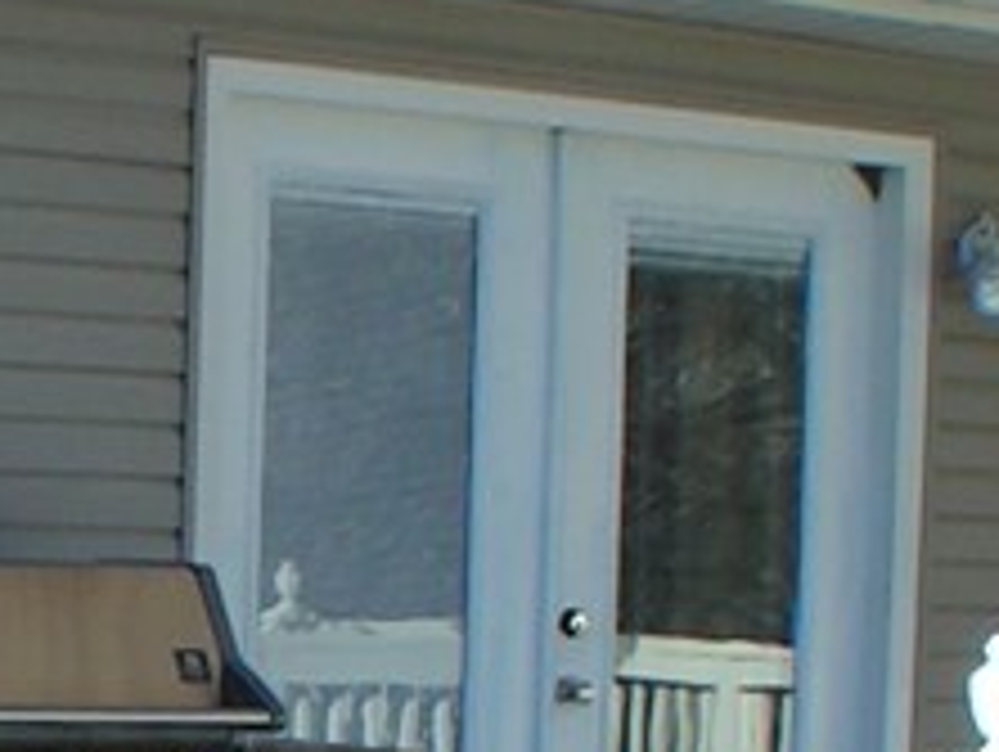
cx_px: -297
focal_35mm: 175
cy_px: 887
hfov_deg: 11.0
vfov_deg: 8.4
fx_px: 5056
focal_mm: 5.8
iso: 50
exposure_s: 1/200
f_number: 5.6
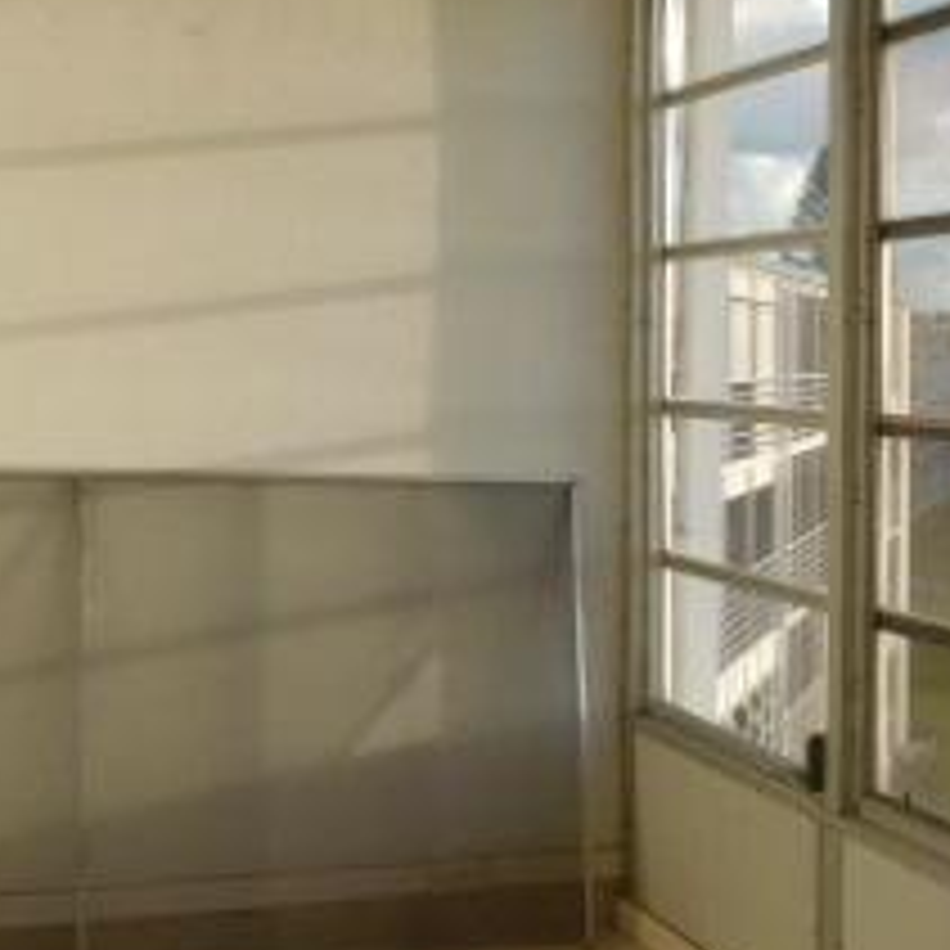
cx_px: 1045
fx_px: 2080
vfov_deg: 25.7
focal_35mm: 67
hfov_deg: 24.1
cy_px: 432
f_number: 3.4
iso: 125
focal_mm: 4.5
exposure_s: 1/400
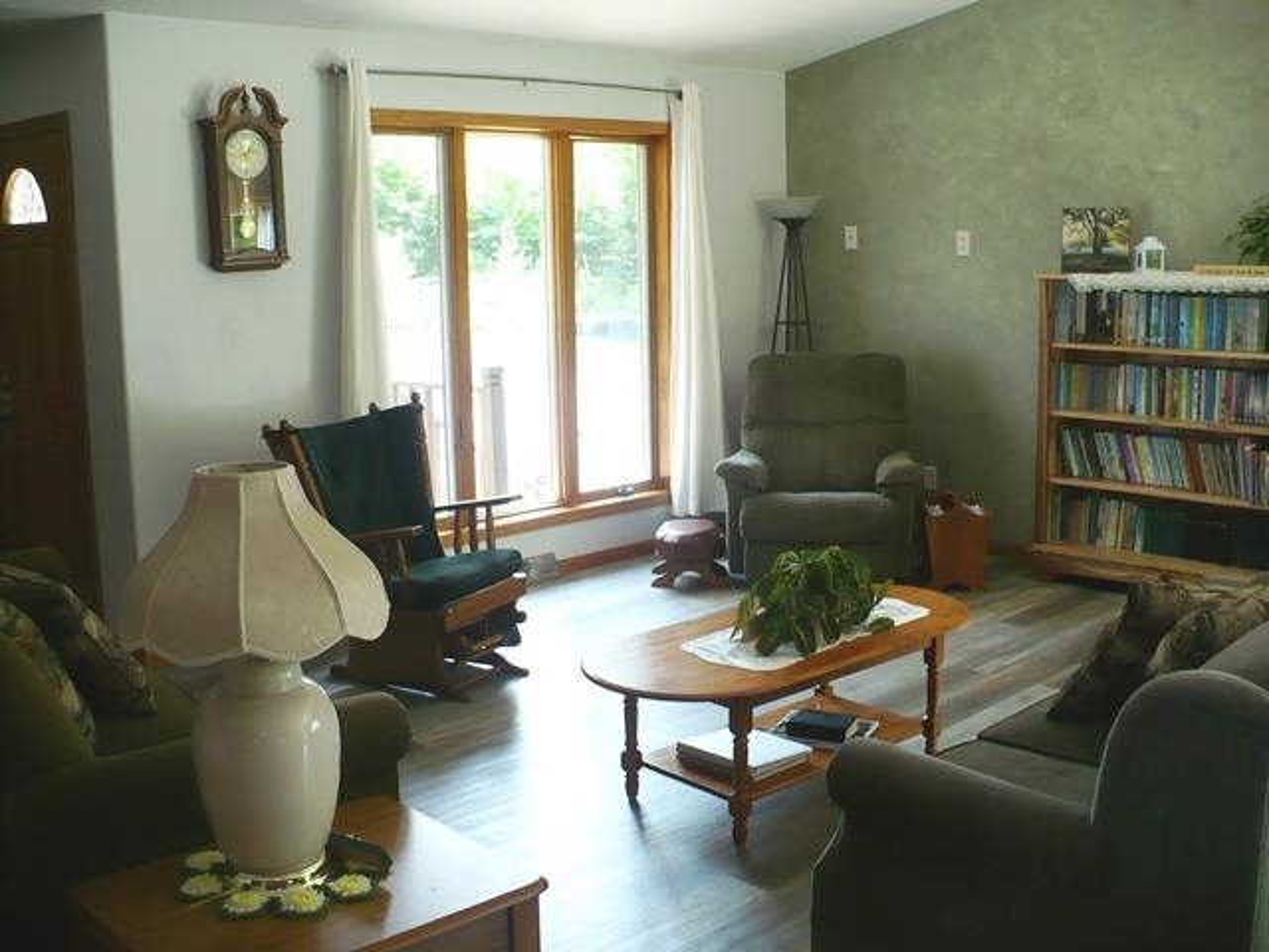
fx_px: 1356
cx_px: 634
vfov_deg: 38.7
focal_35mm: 37
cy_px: 476
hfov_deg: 50.1
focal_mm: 6.1
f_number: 2.8
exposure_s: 1/30
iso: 100
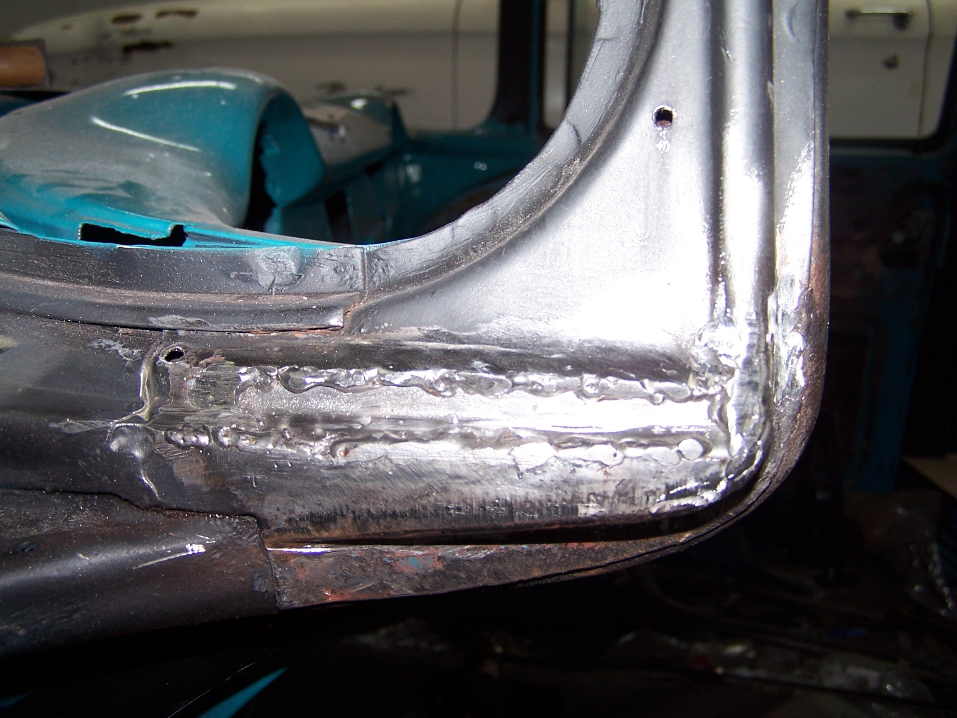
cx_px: 478
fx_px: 1051
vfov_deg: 37.7
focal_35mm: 38
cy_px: 359
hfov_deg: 49.0
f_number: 2.8
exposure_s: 1/60
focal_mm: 6.3
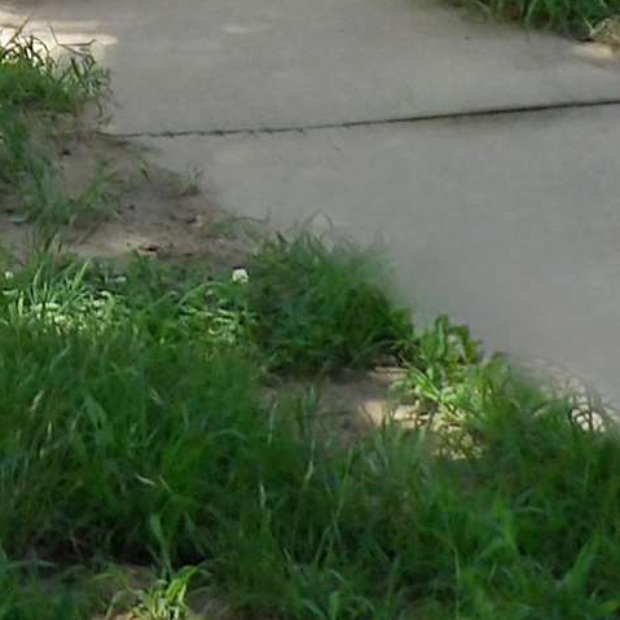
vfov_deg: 10.9
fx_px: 2756
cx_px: -443
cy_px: -854
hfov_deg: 12.0
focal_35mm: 136
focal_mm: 4.3
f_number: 3.2
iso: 100
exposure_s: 1/517
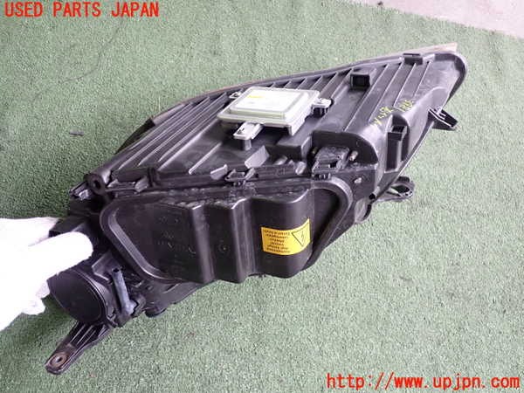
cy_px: 196
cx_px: 262
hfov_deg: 60.0
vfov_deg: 46.8
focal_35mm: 30
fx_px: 454
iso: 250
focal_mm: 5.4
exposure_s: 1/50
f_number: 2.3
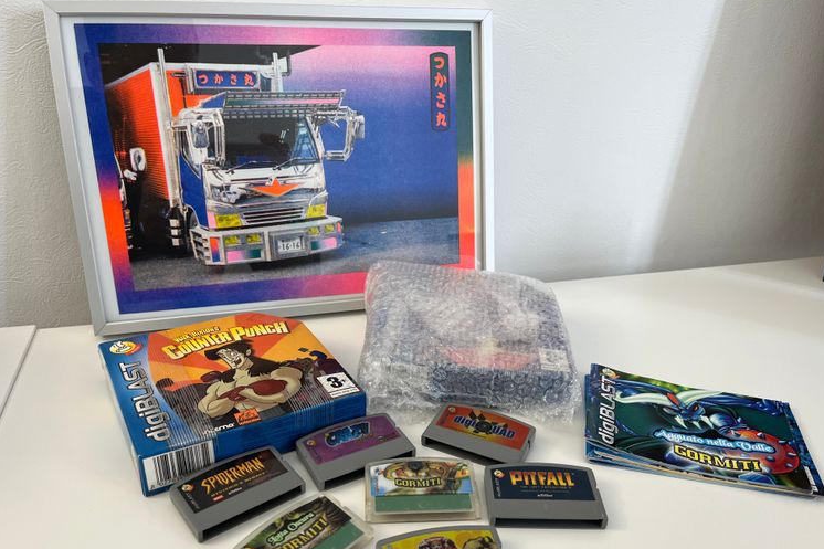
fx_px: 664
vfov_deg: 44.8
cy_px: 324
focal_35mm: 29
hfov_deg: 63.7
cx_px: 422
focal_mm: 5.1
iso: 80
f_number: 1.6
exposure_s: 1/100
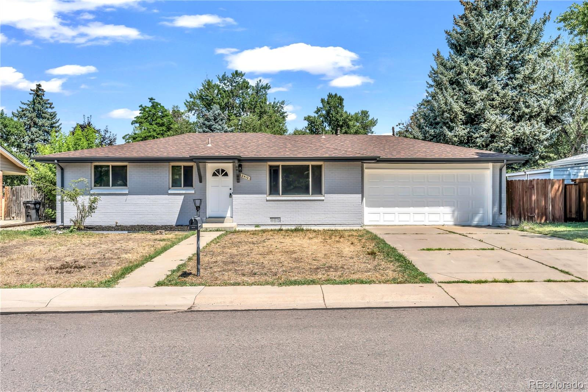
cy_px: 196
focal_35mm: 31
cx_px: 294
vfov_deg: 42.3
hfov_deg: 60.3
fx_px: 506
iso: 125
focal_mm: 31
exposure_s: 1/400
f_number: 9
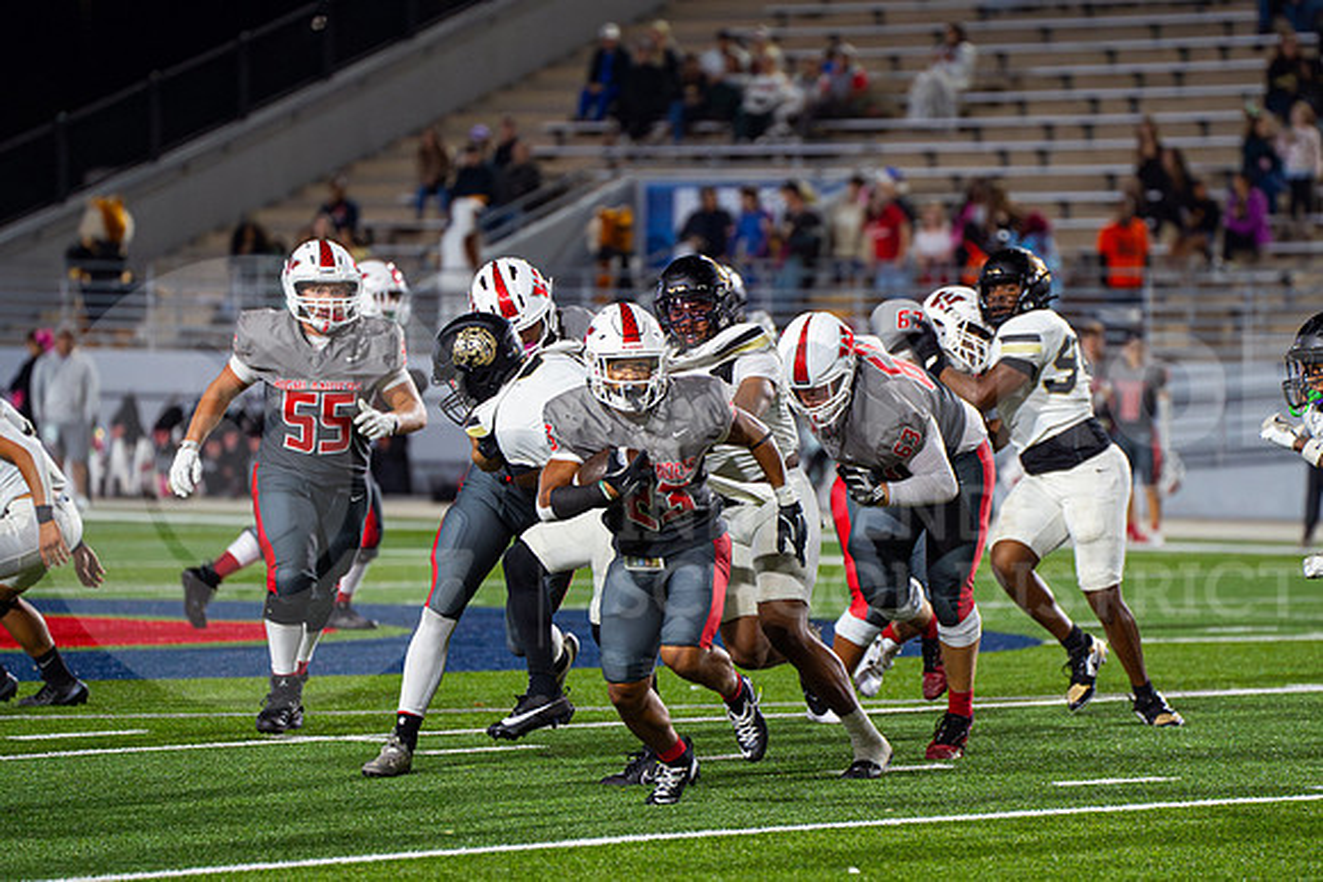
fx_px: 8496
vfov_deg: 5.9
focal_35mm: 231
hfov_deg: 8.9
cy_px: 540
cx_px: 837
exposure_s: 1/1600
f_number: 3.2
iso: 3200
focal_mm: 180
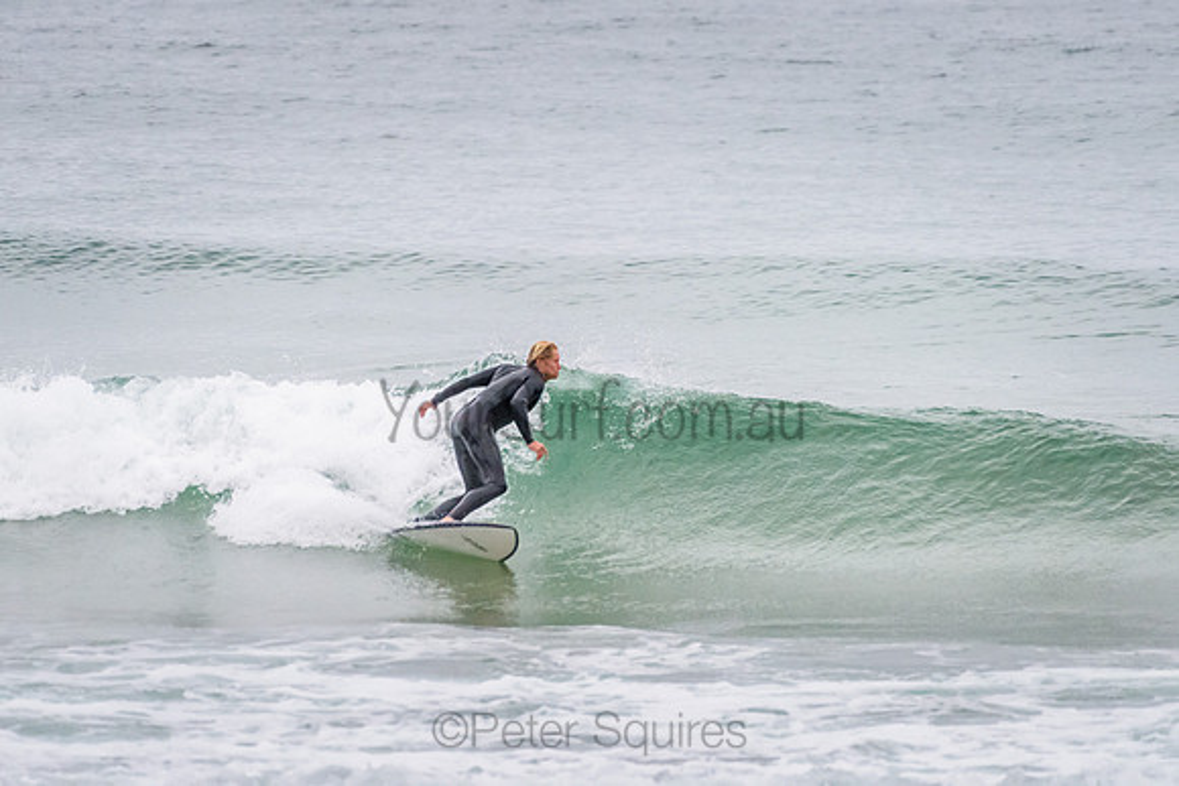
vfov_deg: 2.2
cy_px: 304
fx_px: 20091
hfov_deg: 3.4
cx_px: 593
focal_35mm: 613
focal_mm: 500
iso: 1800
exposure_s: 1/800
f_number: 5.6
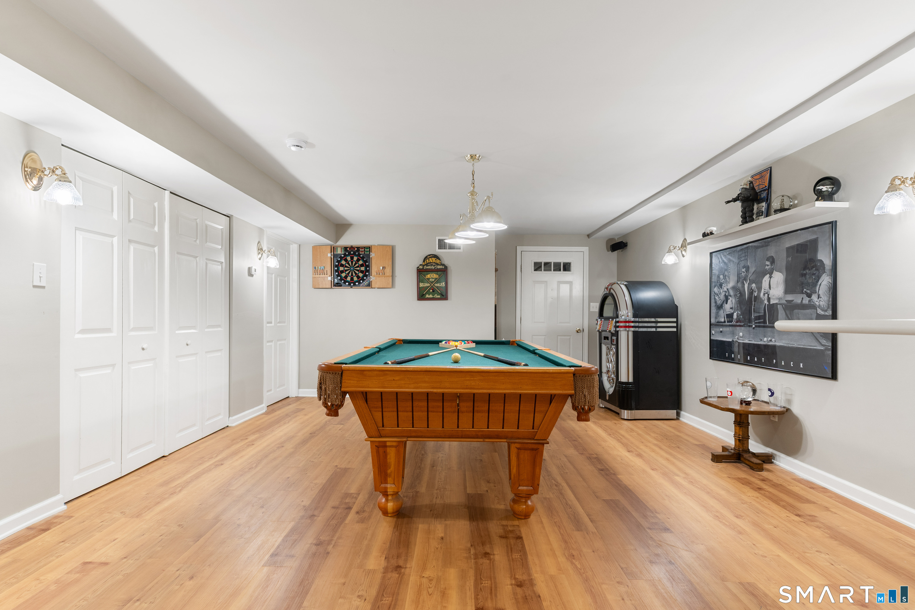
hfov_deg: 90.0
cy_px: 305
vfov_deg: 67.4
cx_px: 458
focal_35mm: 18
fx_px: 457
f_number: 8
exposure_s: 1.6
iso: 320
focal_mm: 18
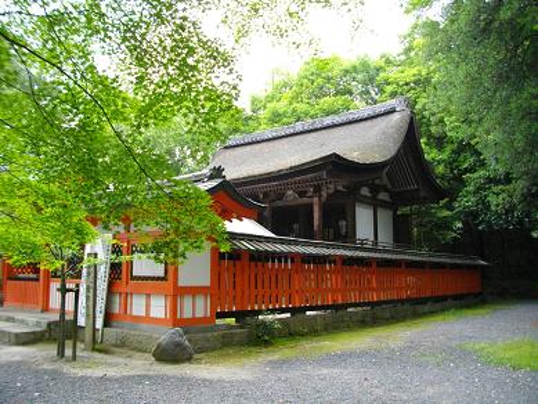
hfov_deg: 56.8
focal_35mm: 32
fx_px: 497
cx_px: 269
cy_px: 202
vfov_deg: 44.2
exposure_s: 1/80
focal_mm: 5.7
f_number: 2.9
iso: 400
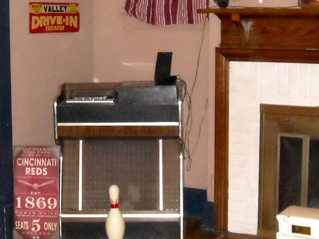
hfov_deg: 23.0
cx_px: 117
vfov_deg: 17.3
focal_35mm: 85
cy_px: 90
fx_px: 783
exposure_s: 1/60
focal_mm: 5.7
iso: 835
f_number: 2.8
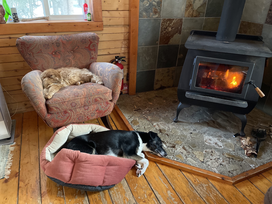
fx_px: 204
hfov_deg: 67.3
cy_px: 102
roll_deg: -1.5
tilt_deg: -28.7
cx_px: 136
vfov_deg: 53.1
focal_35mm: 26
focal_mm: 4.2
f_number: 1.6
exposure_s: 1/30
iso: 800
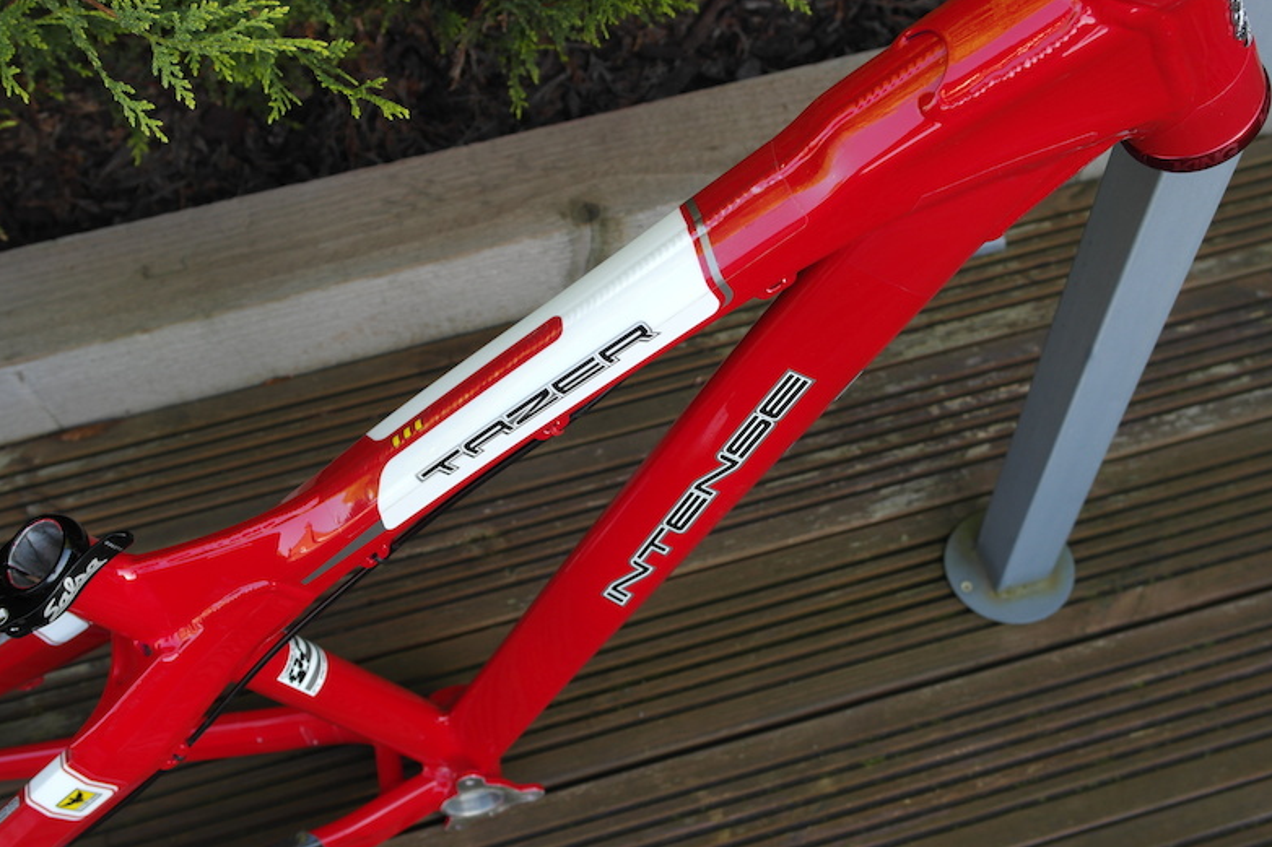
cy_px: 422
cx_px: 638
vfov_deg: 30.5
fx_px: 1554
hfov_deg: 44.5
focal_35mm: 44
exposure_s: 1/50
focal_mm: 28
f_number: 5.6
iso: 200
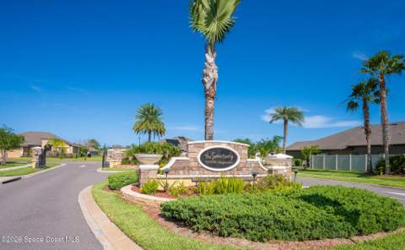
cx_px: 211
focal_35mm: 22
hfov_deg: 80.6
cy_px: 150
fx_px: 238
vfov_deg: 54.9
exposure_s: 1/6400
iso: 200
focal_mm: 18
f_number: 5
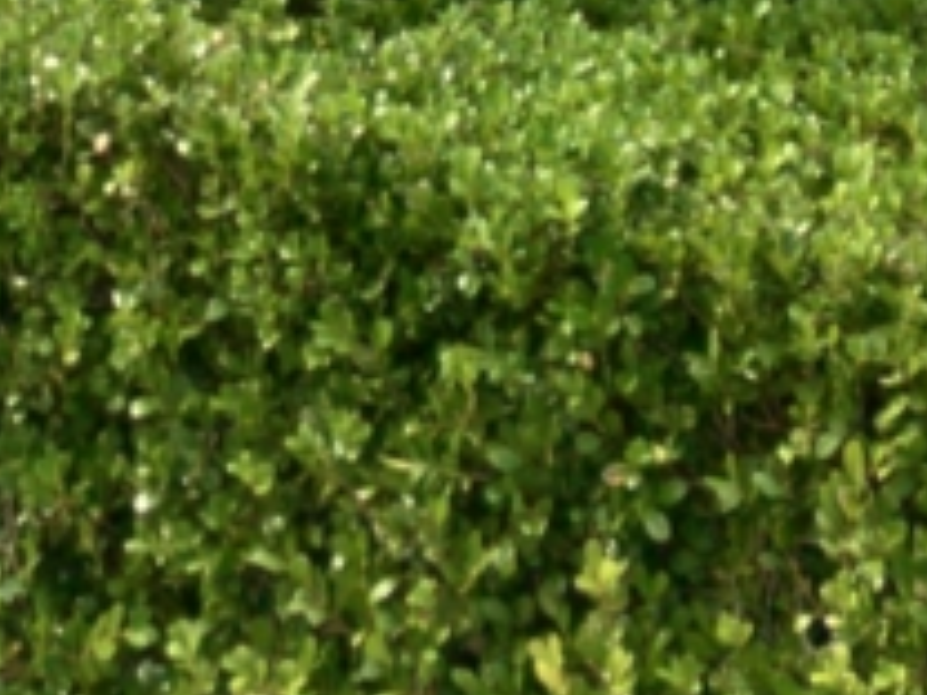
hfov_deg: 13.7
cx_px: 98
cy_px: -1323
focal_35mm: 143
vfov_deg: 8.7
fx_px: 3829
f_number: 2.2
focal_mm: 4.15
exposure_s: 1/1374
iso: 25
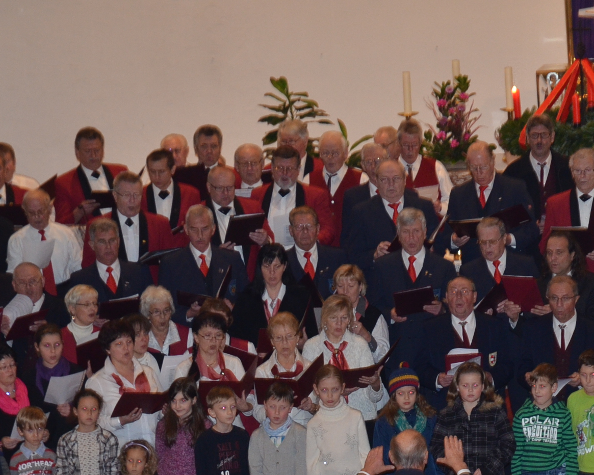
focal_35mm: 208
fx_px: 3657
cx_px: 491
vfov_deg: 7.4
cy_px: 370
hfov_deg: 9.3
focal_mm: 70
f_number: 4.5
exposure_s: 1/60
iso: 800
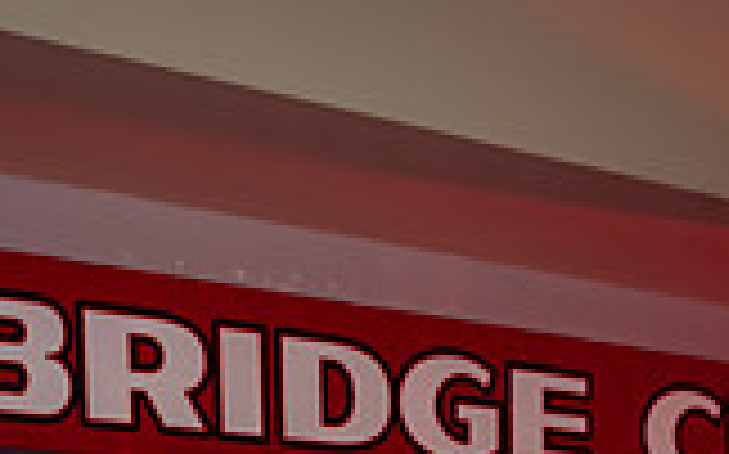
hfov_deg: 23.6
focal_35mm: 88
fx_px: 1747
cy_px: 984
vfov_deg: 12.5
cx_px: 410
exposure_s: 1/250
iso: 200
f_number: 6.3
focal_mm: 31
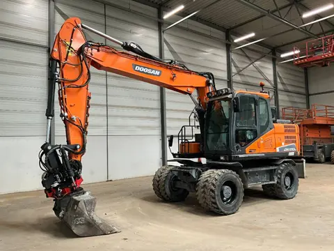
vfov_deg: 48.2
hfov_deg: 61.7
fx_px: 280
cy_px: 126
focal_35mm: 29
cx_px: 167
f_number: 1.8
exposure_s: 1/60
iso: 80
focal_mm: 3
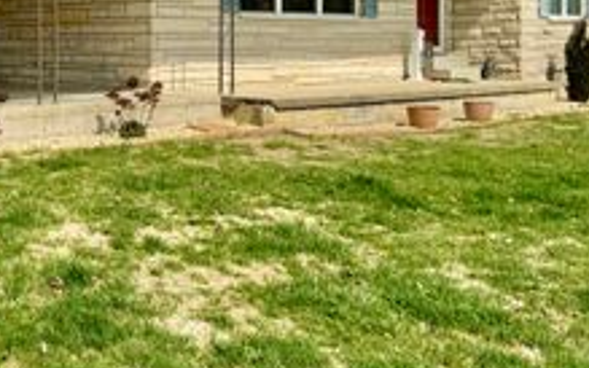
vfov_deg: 22.0
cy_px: 50
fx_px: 931
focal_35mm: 58
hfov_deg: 34.1
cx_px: 118
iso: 80
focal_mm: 6.76
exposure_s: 1/4975
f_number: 1.78
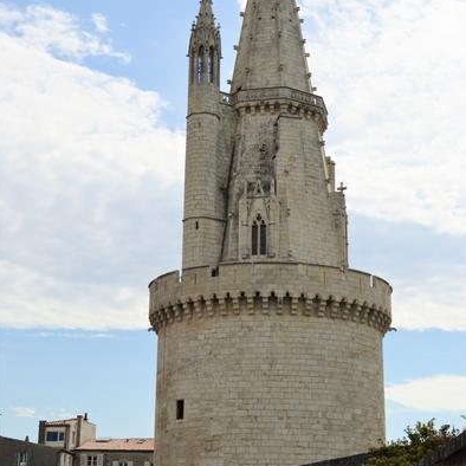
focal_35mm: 66
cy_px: 167
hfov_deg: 26.1
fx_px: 1005
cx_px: 232
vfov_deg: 26.0
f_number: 8
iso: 200
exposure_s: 1/1250
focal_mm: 34
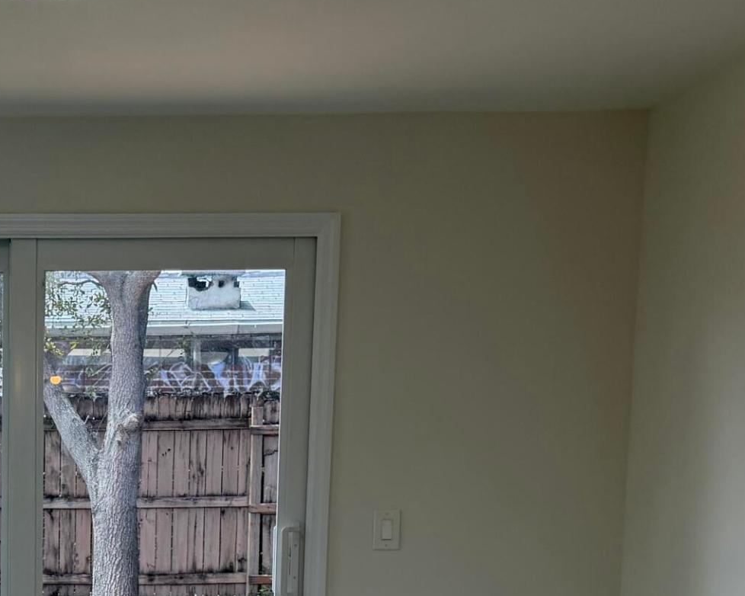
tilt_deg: -7.5
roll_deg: -0.5
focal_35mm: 69
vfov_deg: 21.0
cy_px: 666
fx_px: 1521
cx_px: 1
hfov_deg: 26.1
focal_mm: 6.76
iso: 100
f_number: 1.78
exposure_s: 1/433
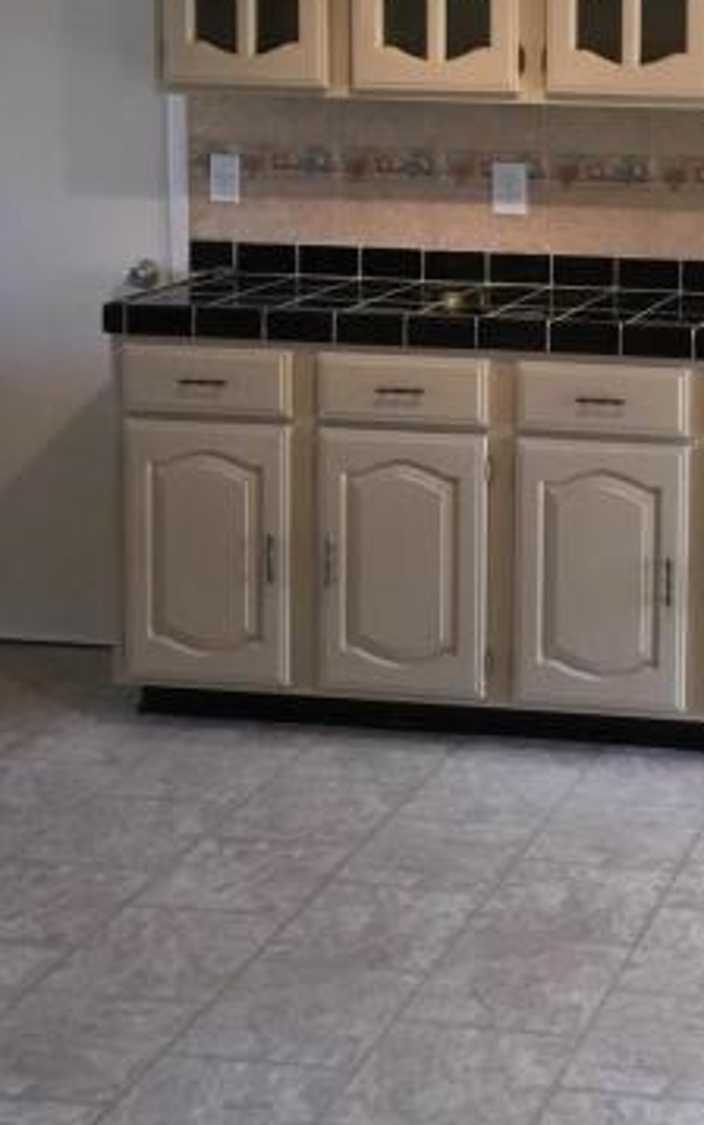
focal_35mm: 66
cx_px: 852
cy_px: 229
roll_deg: -1.6
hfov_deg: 18.6
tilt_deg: -3.8
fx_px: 2024
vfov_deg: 30.3
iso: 32
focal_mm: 4.15
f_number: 2.2
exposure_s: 1/30
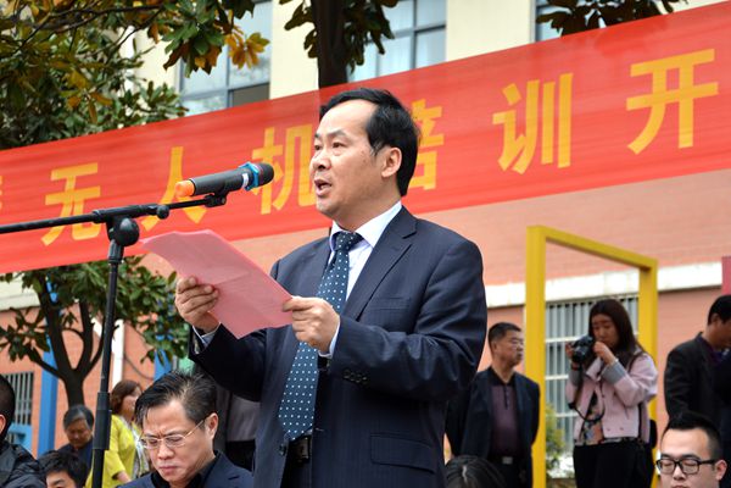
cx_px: 366
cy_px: 244
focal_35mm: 87
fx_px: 1766
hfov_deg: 23.4
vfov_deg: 15.7
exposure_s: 1/400
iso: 400
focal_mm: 58
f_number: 5
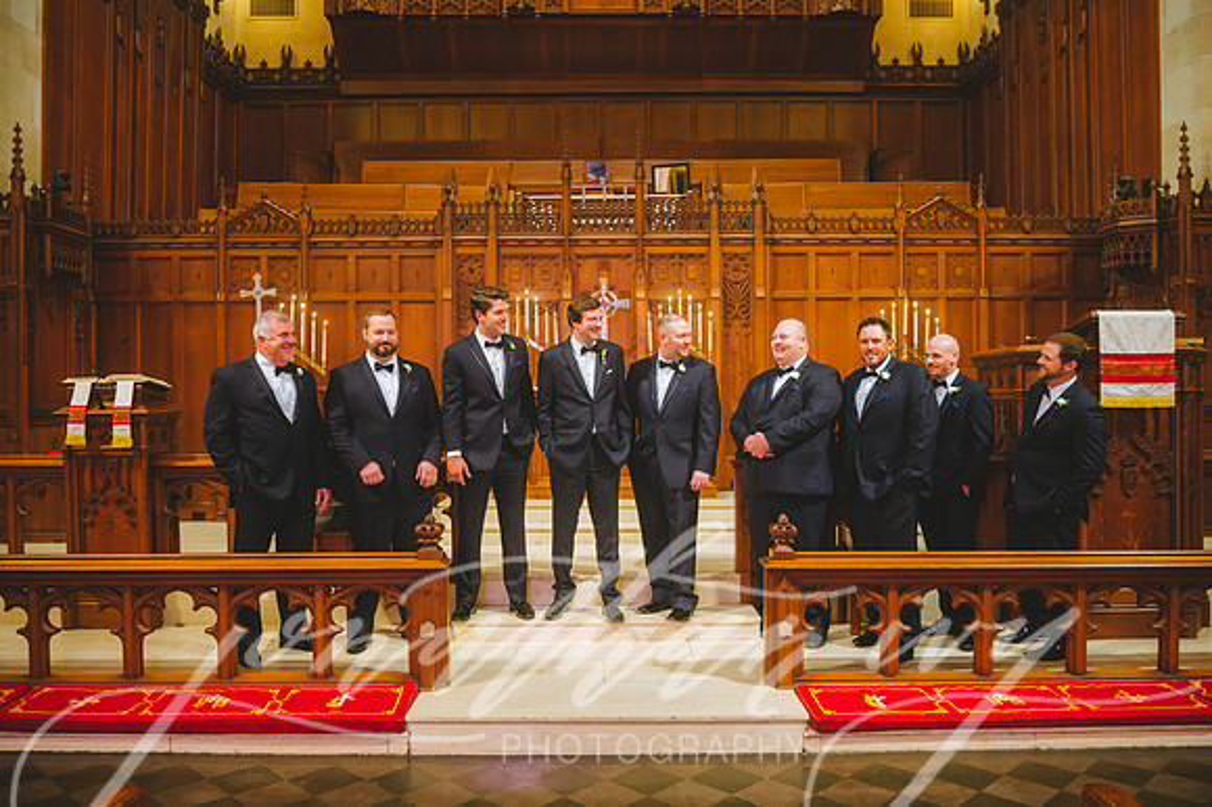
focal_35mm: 30
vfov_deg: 43.6
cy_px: 404
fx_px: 1009
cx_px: 606
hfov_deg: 62.0
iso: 2500
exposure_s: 1/100
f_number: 4
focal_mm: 30
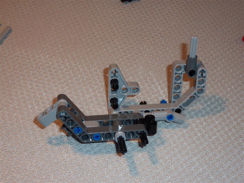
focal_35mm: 67
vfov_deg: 21.9
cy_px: 92
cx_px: 122
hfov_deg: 29.0
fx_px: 472
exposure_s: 1/30
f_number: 4.1
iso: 100
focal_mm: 11
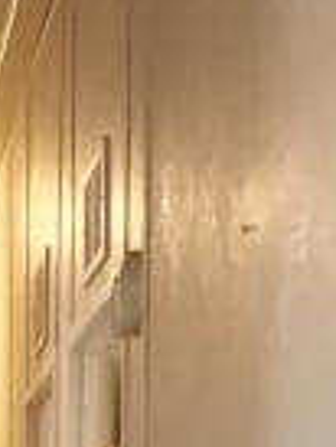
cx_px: -127
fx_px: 2029
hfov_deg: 9.3
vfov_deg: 10.8
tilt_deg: -10.9
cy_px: 1057
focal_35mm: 157
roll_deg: +0.2
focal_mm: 3.99
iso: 32
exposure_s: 1/30
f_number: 1.8
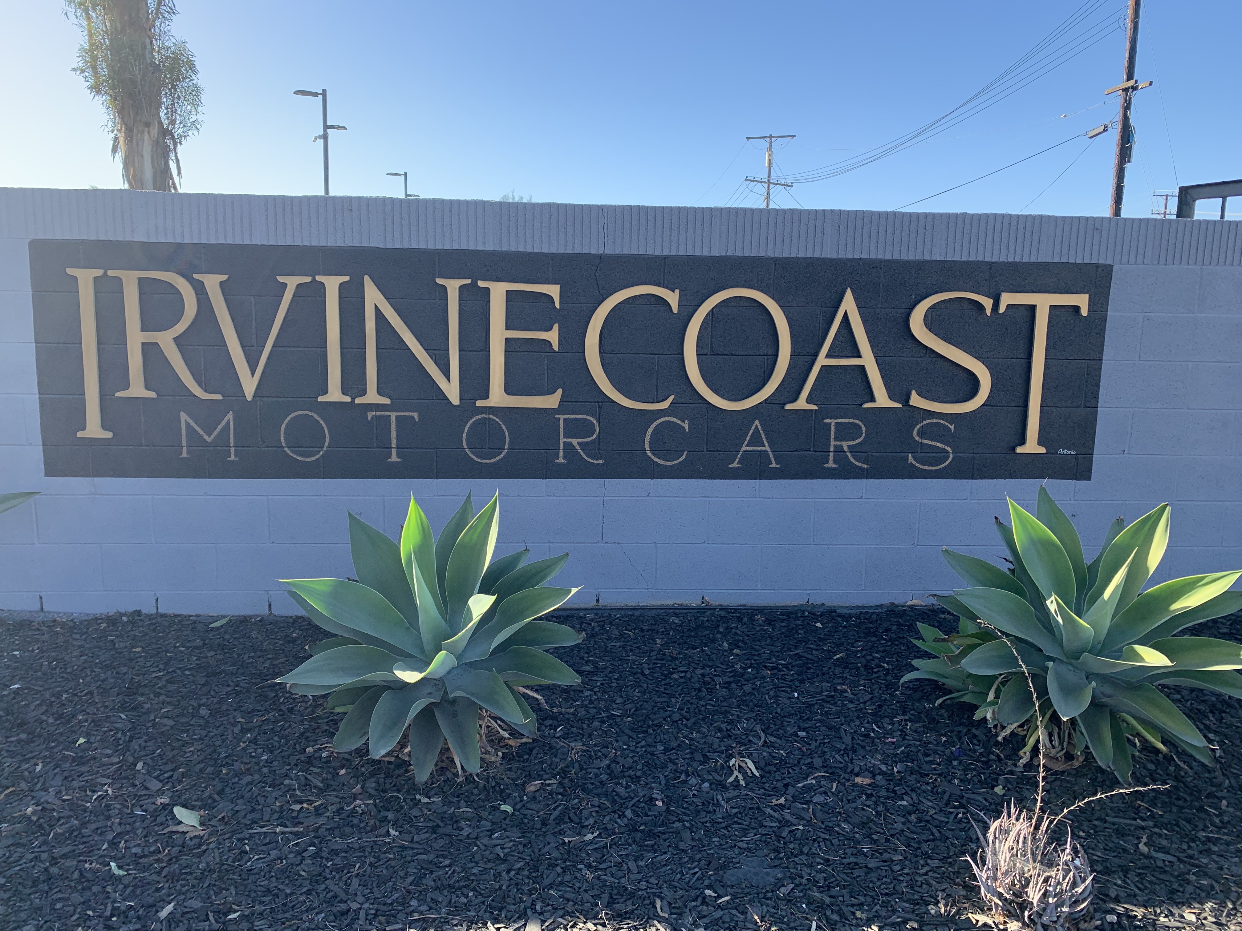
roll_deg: -1.5
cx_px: 621
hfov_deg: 67.3
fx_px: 933
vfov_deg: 53.1
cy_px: 466
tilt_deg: -10.6
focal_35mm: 26
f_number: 1.8
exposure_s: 1/749
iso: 25
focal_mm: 4.25
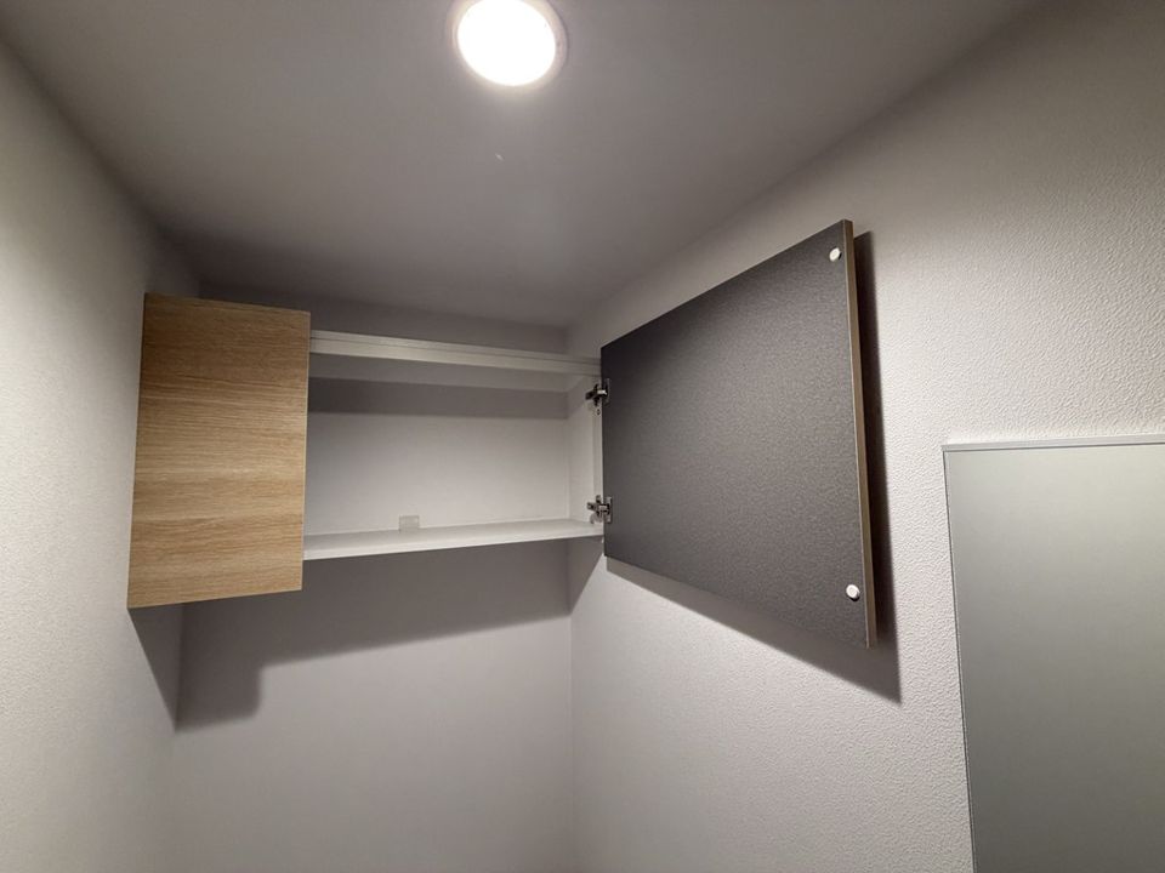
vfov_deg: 85.7
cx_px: 582
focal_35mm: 14
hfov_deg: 102.1
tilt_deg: +3.9
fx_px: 471
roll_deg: +1.0
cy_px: 436
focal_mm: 2.22
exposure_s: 1/100
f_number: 2.2
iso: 320
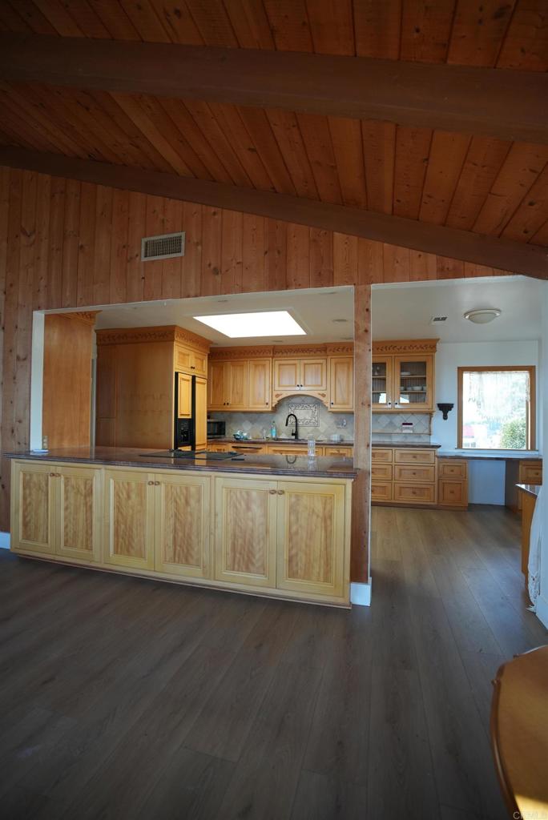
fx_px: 365
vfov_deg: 96.7
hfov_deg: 73.8
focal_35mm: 16
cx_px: 274
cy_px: 410
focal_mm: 16
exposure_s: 1/160
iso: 640
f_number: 4
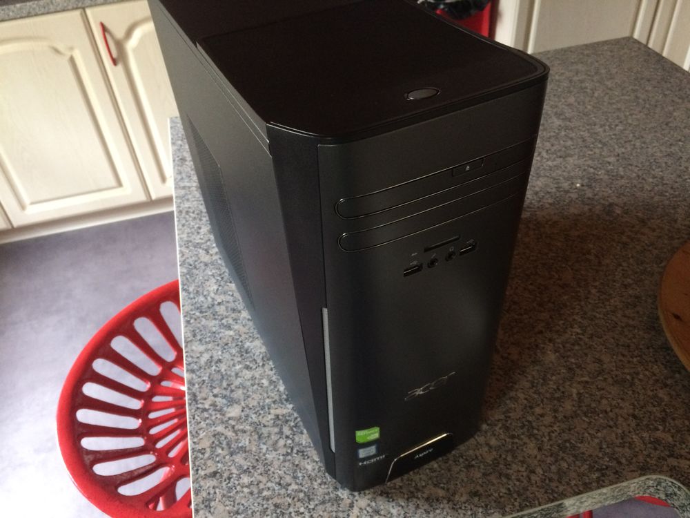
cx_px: 345
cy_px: 259
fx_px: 578
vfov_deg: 48.2
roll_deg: +5.4
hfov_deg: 61.7
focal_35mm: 29
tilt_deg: -42.7
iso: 250
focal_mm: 4.15
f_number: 2.2
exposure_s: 1/17
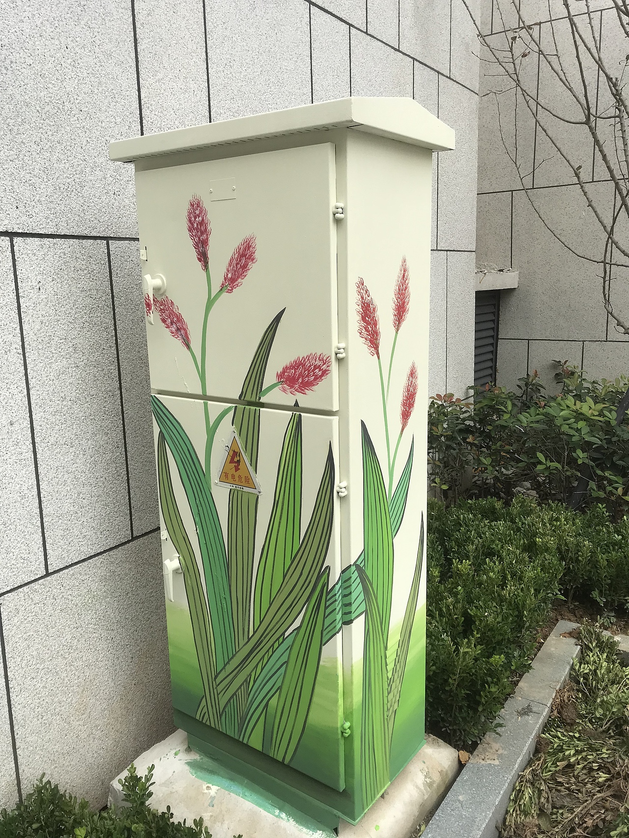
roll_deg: +0.9
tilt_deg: -8.9
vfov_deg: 63.4
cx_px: 314
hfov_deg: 49.7
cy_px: 419
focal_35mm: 28
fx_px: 678
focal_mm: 3.99
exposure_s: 1/613
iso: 20
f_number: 1.8
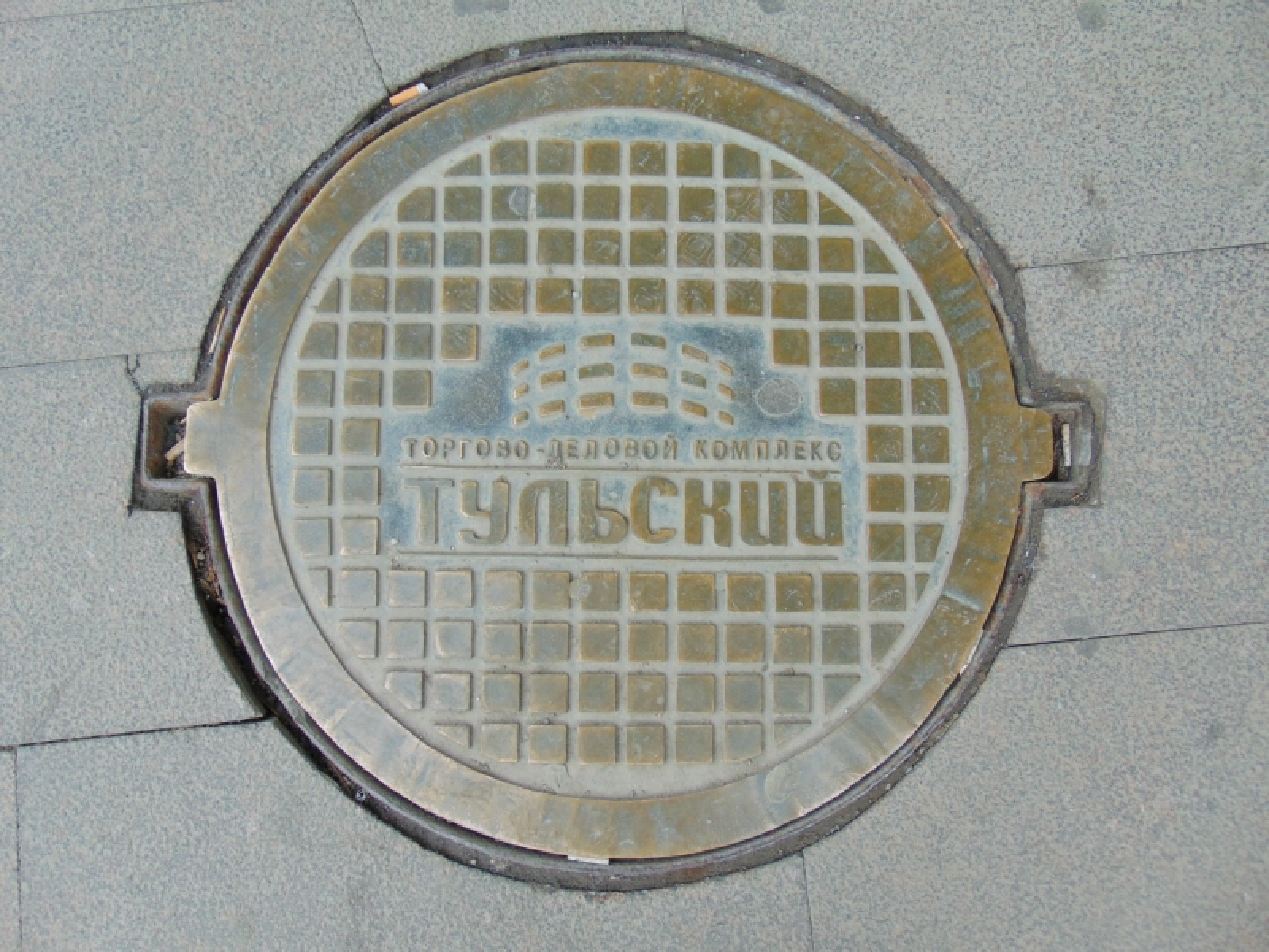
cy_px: 476
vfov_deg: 54.9
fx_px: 916
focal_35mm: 25
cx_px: 634
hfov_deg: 69.4
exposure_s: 1/160
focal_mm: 4.5
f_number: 3
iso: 80
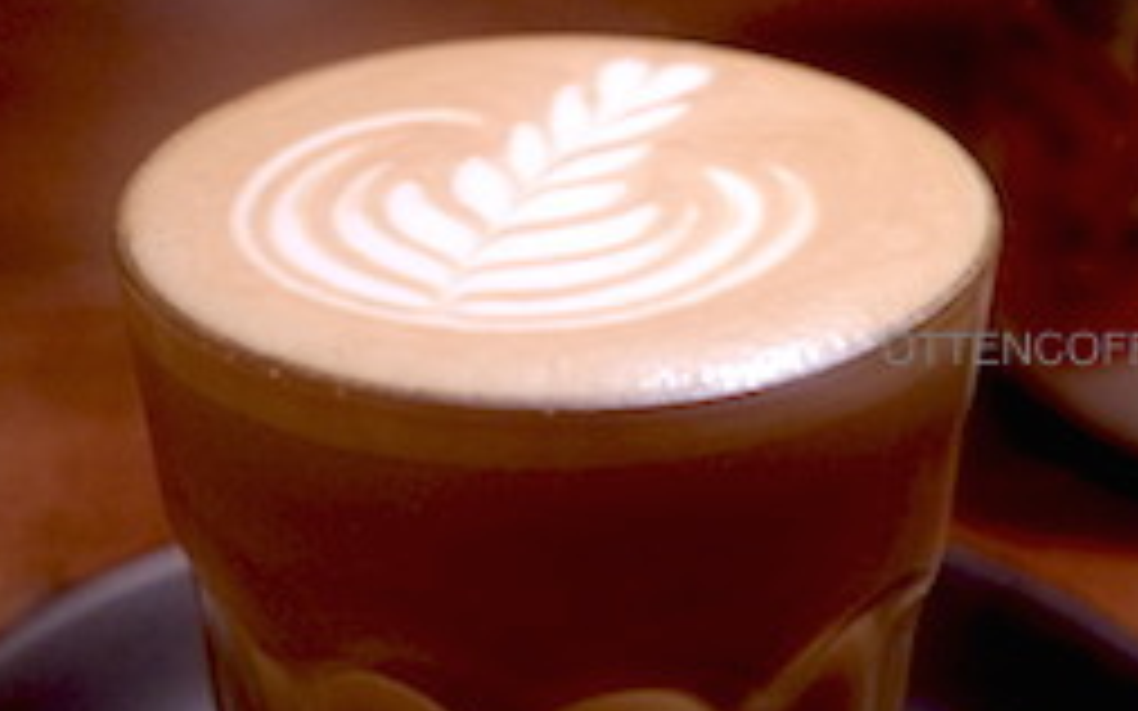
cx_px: 589
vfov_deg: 13.2
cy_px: 392
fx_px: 3070
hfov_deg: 21.0
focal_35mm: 99
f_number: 2.8
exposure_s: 1/125
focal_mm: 27
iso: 1600
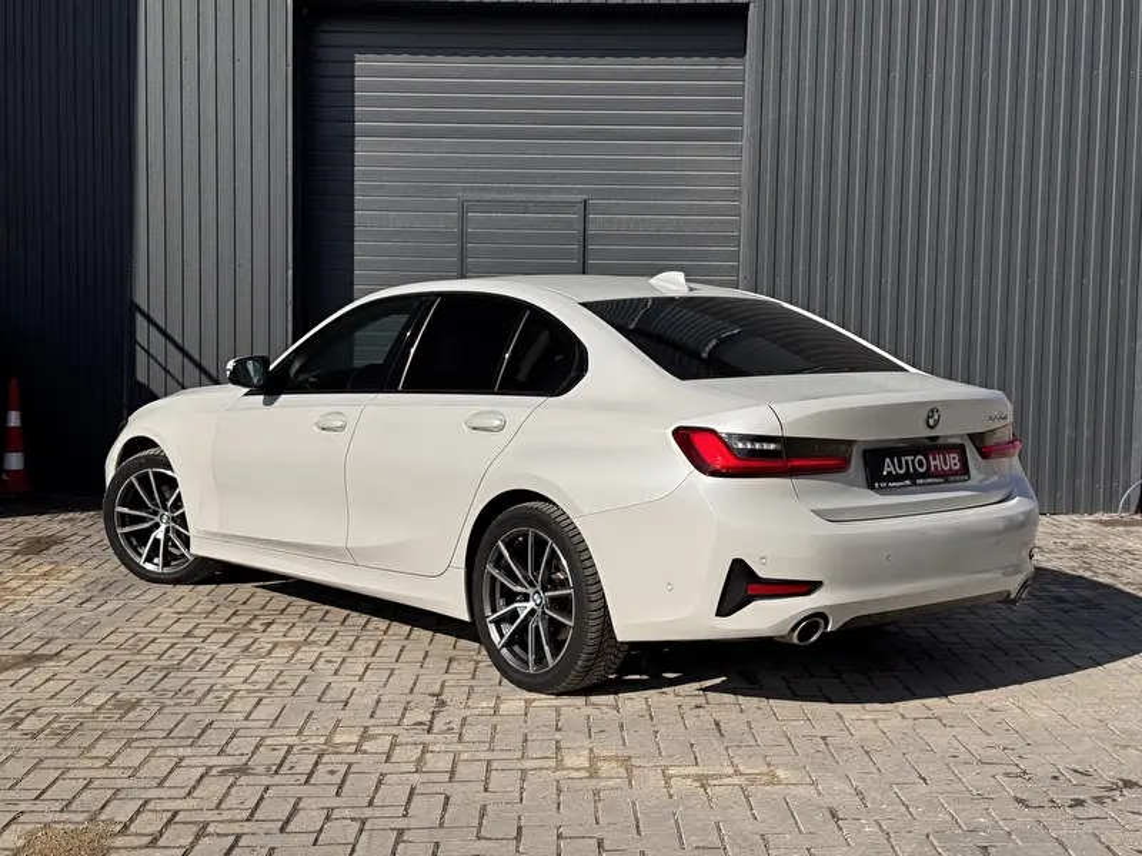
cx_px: 571
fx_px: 1584
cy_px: 428
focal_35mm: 48
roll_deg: -0.8
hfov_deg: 39.7
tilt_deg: -4.3
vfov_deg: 30.3
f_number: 1.78
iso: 64
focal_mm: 6.76
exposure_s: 1/10526
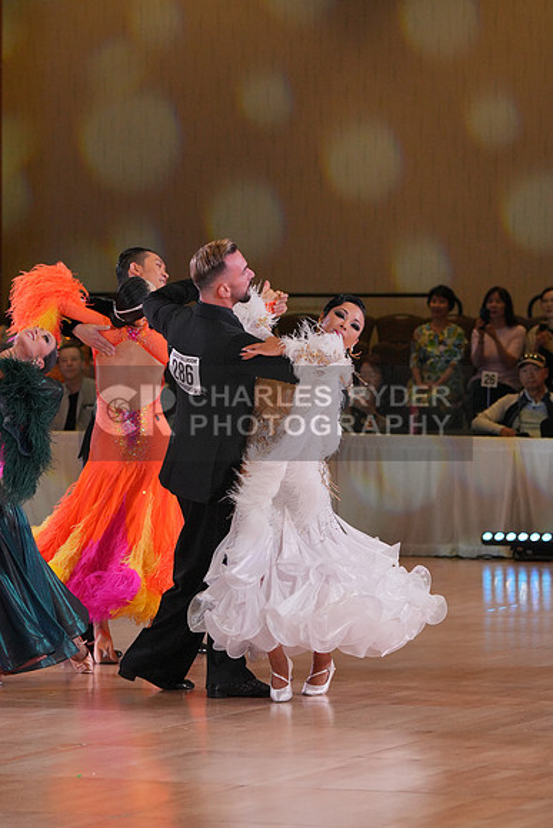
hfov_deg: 6.9
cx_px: 276
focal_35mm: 200
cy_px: 414
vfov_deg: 10.3
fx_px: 4605
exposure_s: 1/400
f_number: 7.1
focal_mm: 200
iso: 4000
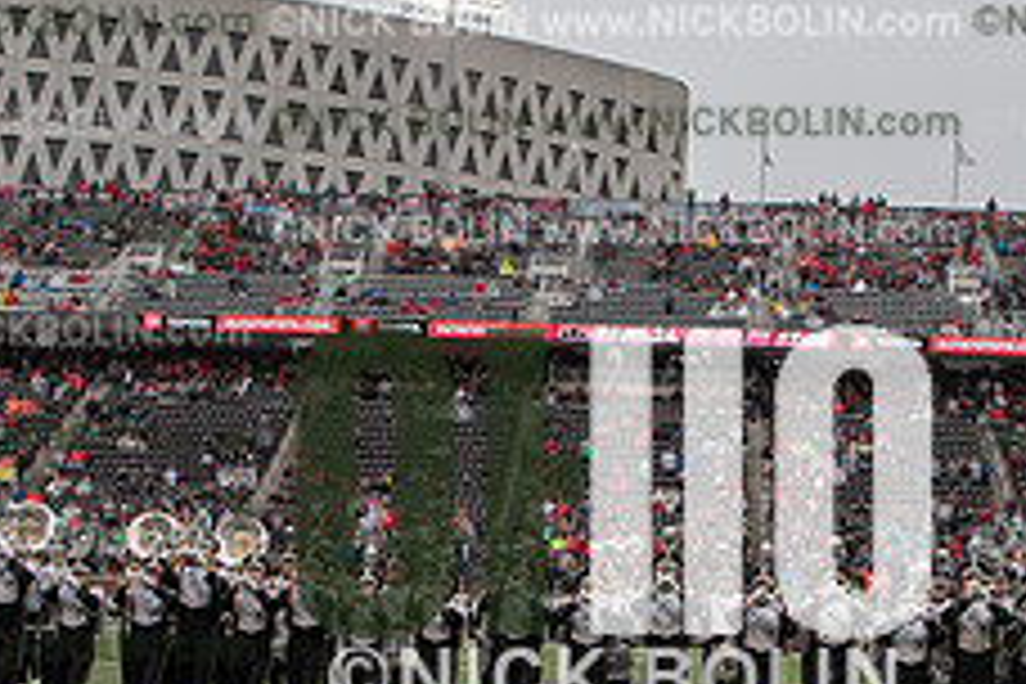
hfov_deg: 32.8
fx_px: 1738
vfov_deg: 22.0
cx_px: 612
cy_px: 542
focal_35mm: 61
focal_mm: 24
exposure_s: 1/800
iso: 250
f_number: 3.5
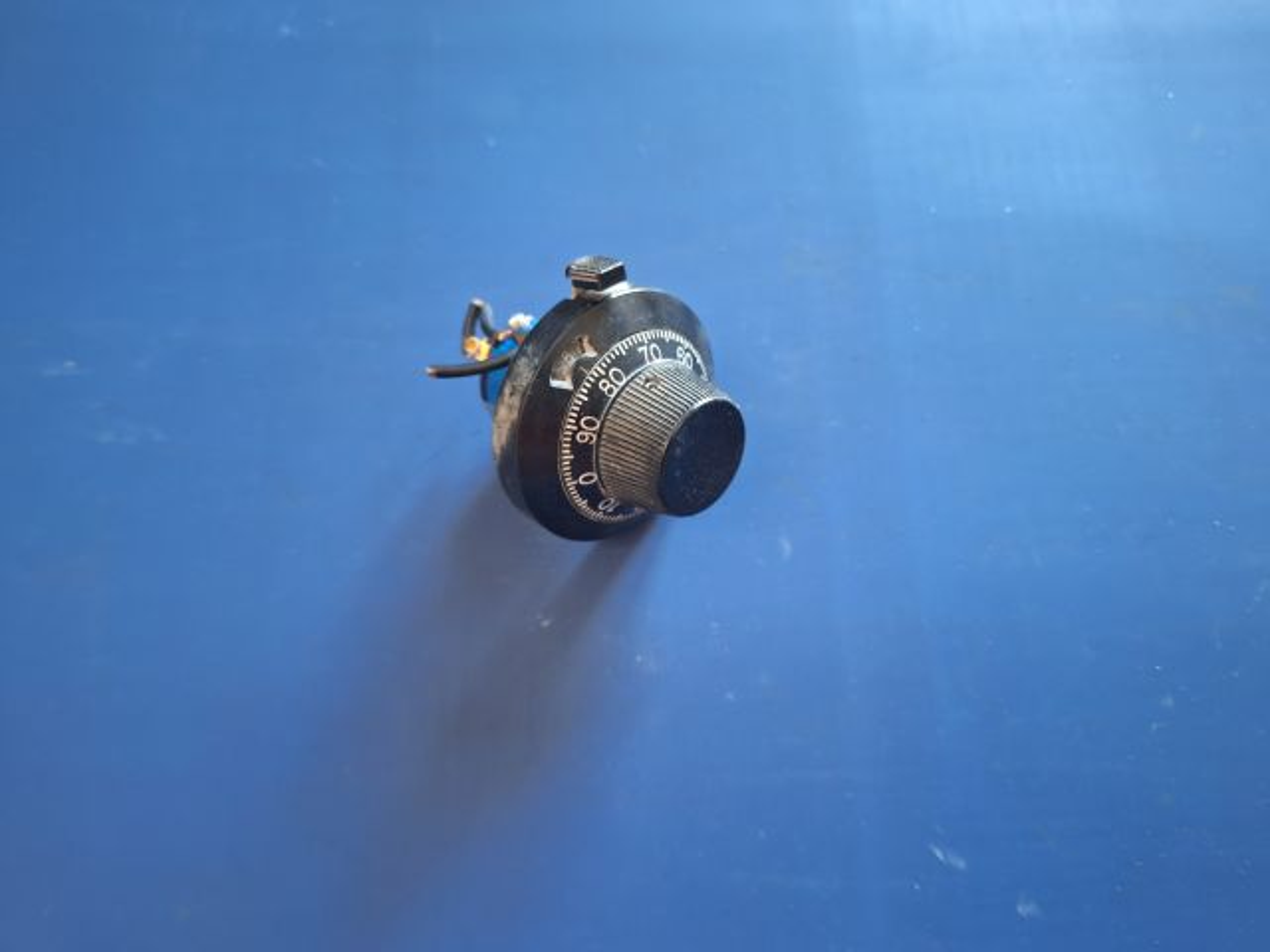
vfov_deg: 58.9
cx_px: 635
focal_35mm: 23
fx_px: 844
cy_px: 476
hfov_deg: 73.9
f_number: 1.8
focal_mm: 5.54
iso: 400
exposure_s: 1/25
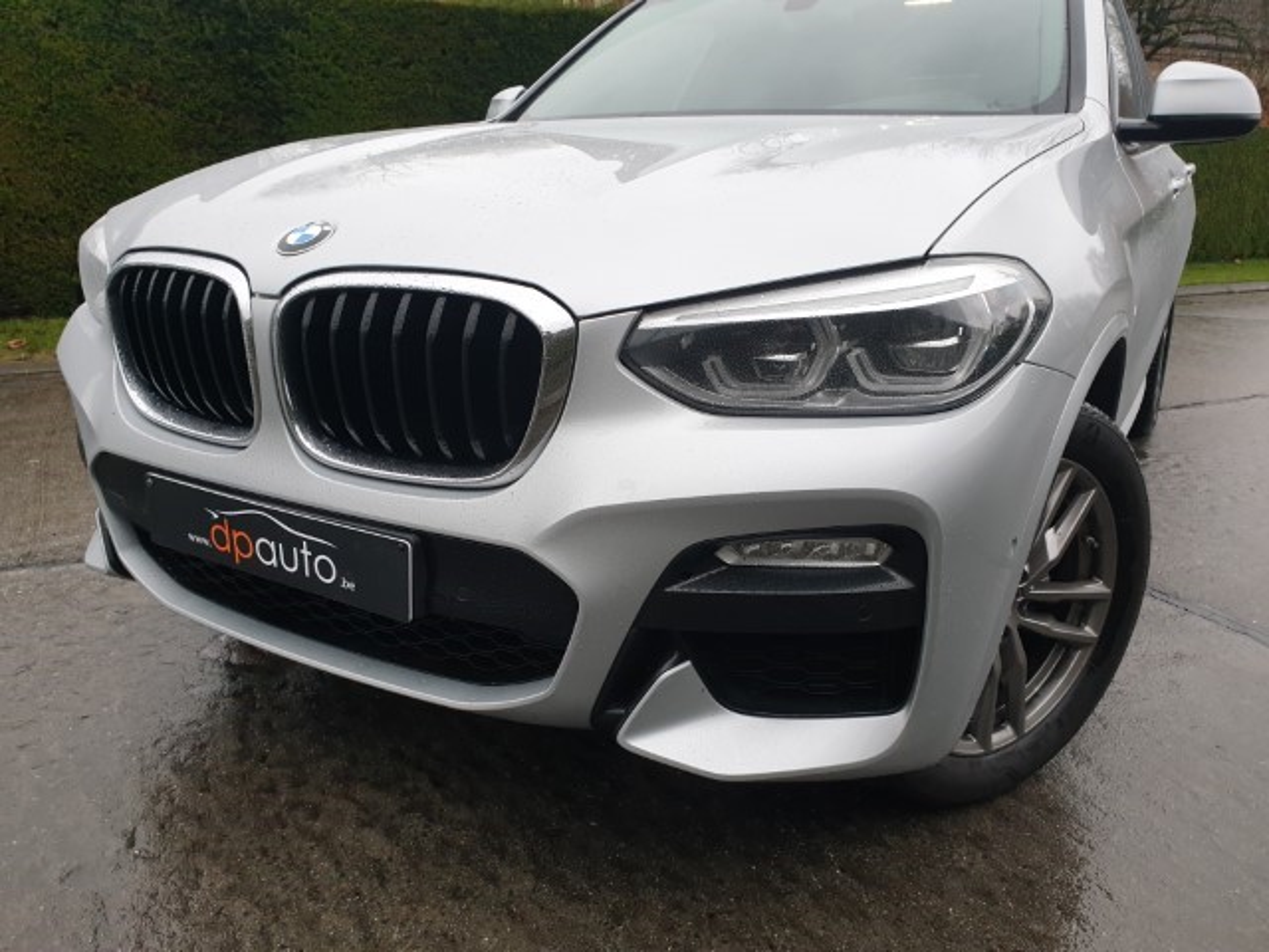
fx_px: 953
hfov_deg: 67.3
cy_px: 476
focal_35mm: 26
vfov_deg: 53.1
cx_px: 634
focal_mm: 4.3
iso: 125
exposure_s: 1/50
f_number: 2.4
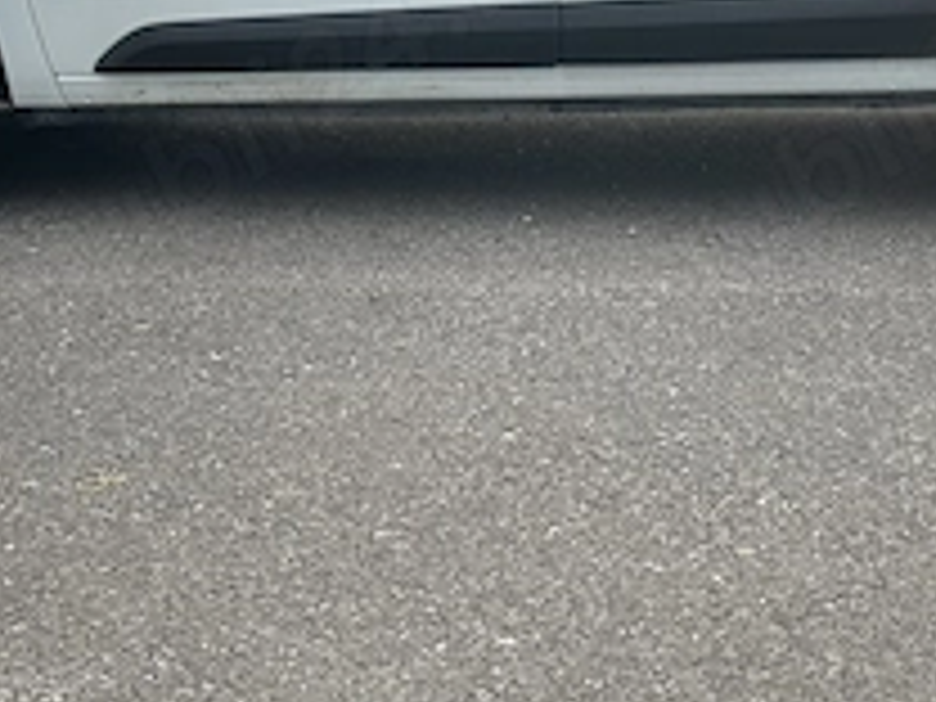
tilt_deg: -10.1
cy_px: 158
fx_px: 2028
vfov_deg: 19.5
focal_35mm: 75
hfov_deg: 25.9
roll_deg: +1.0
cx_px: 608
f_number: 1.5
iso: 50
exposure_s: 1/650
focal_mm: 5.7
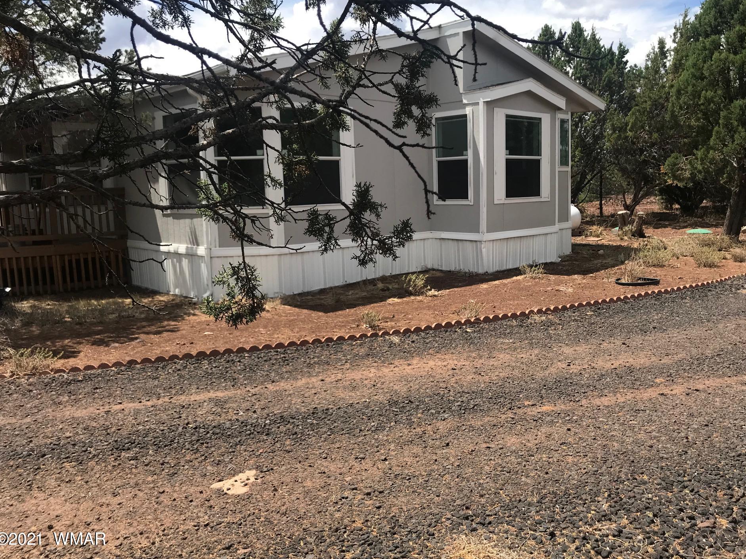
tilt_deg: -6.4
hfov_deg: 59.9
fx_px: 646
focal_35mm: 30
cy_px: 266
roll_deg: +2.3
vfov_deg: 46.8
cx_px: 393
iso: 20
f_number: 1.8
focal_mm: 3.99
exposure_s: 1/1808
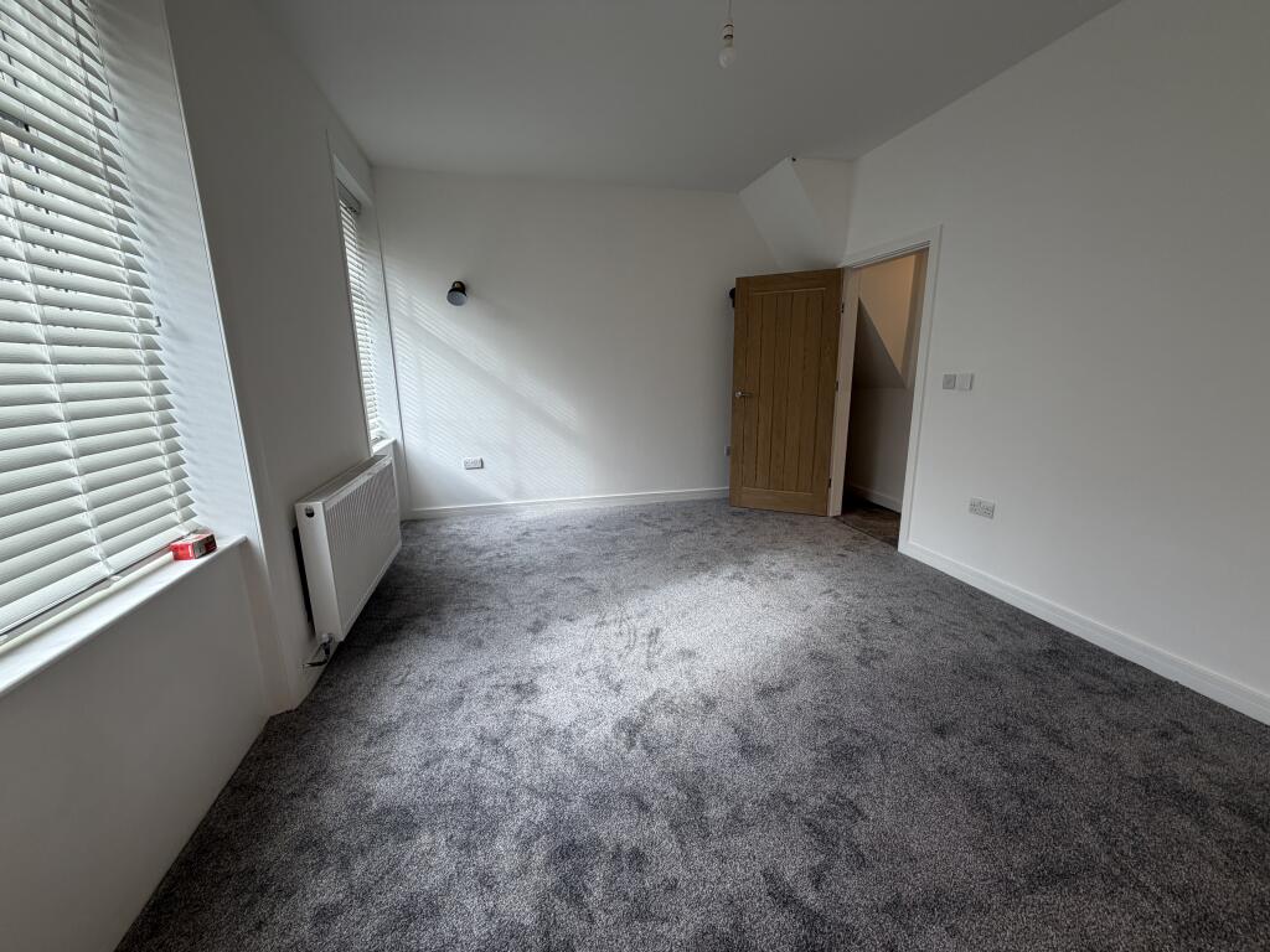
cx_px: 635
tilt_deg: -11.2
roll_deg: +0.8
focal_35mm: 14
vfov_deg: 85.7
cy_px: 476
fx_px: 514
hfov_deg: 102.1
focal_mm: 2.22
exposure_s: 1/100
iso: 64
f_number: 2.2
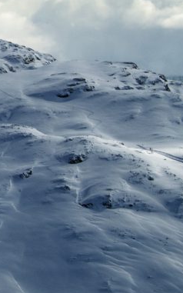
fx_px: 1017
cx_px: -164
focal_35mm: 127
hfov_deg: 9.7
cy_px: 71
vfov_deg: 16.3
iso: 100
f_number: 13
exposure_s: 1/400
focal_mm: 31
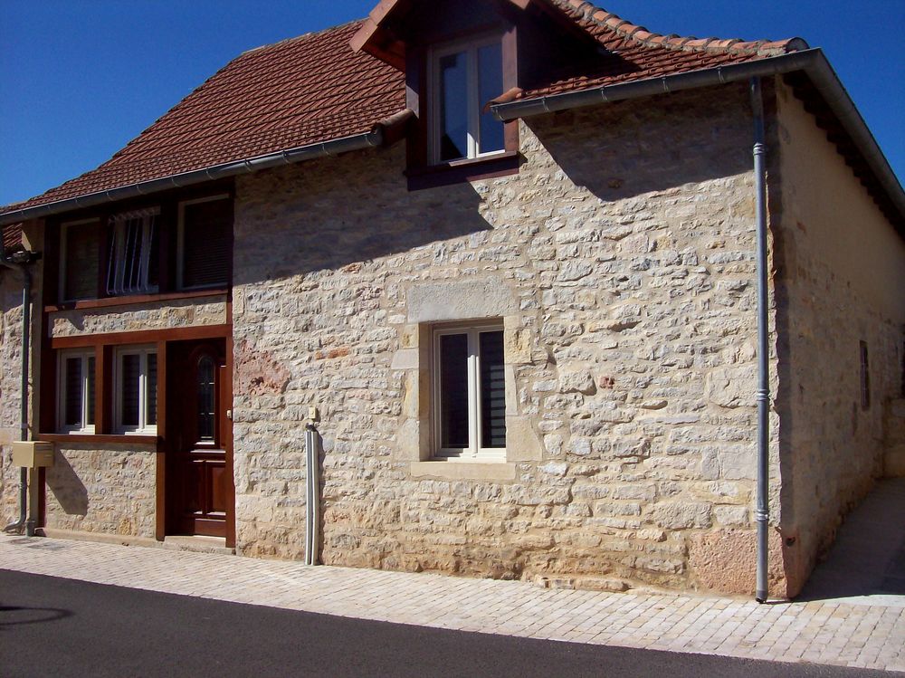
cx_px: 452
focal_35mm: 36
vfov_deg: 39.6
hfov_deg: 51.4
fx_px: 941
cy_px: 339
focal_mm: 6
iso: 80
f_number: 4.8
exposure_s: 1/1157
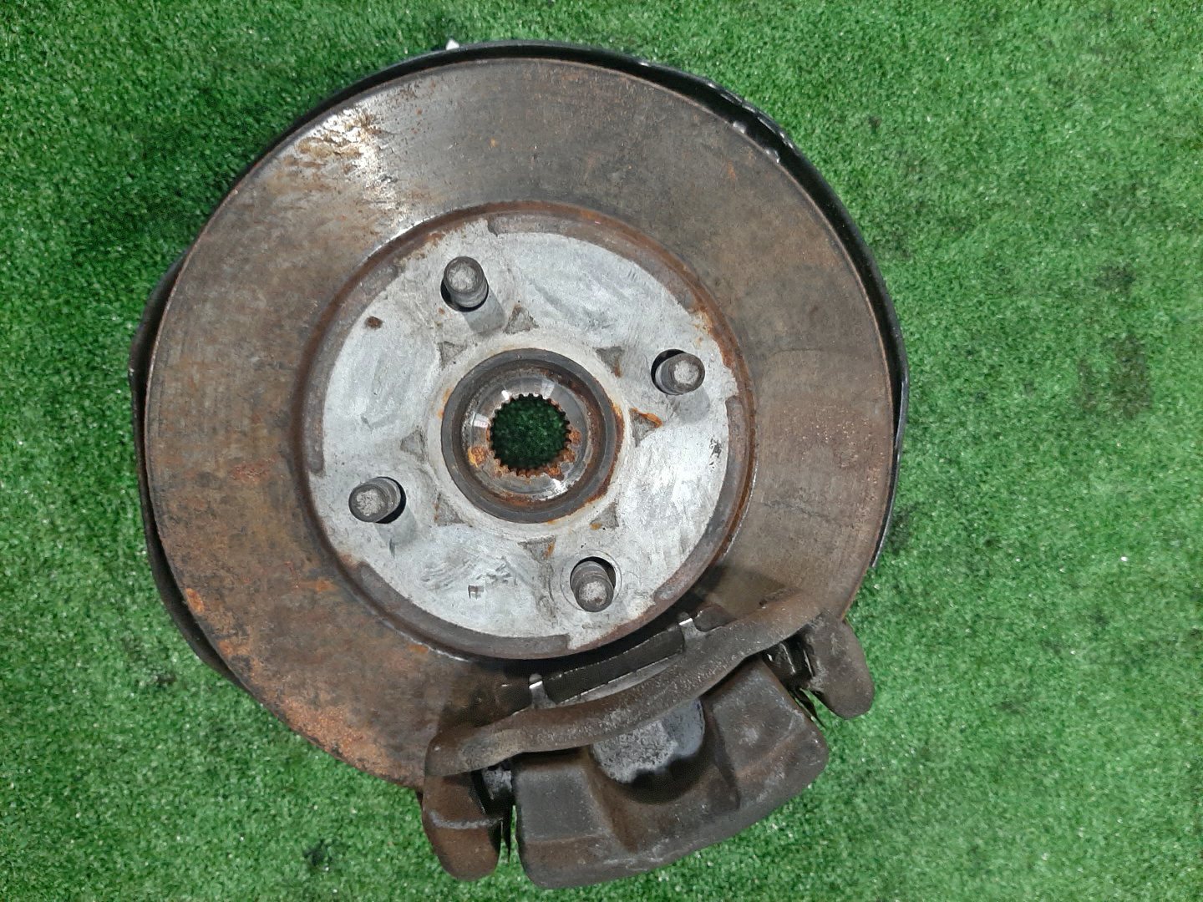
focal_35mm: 26
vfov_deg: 53.1
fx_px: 904
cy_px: 451
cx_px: 602
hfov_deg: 67.3
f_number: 1.7
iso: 240
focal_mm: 3.93
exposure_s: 1/25
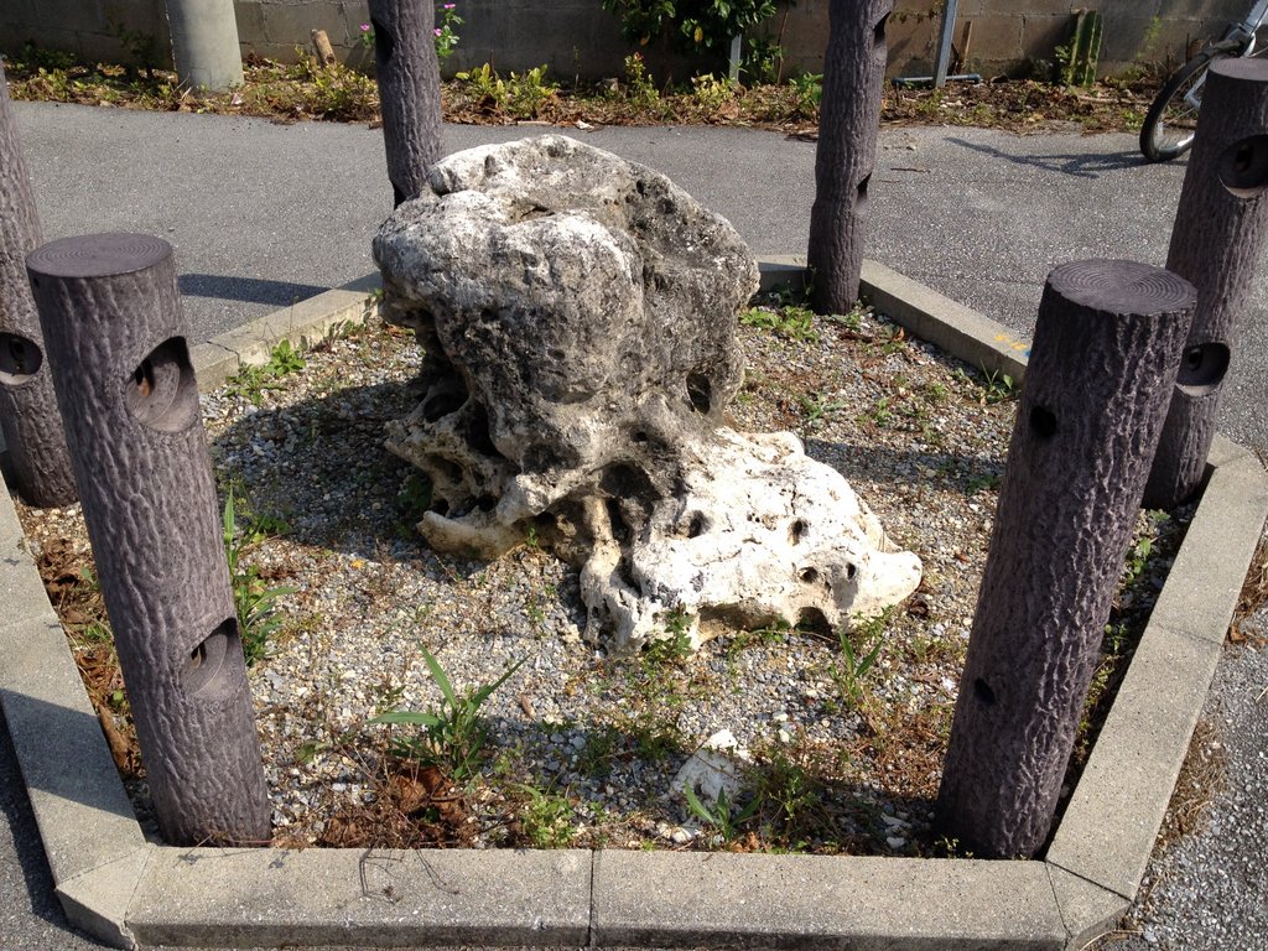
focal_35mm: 35
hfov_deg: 52.6
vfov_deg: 40.7
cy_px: 476
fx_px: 1282
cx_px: 634
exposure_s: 1/1534
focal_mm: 4.28
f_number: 2.4
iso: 50
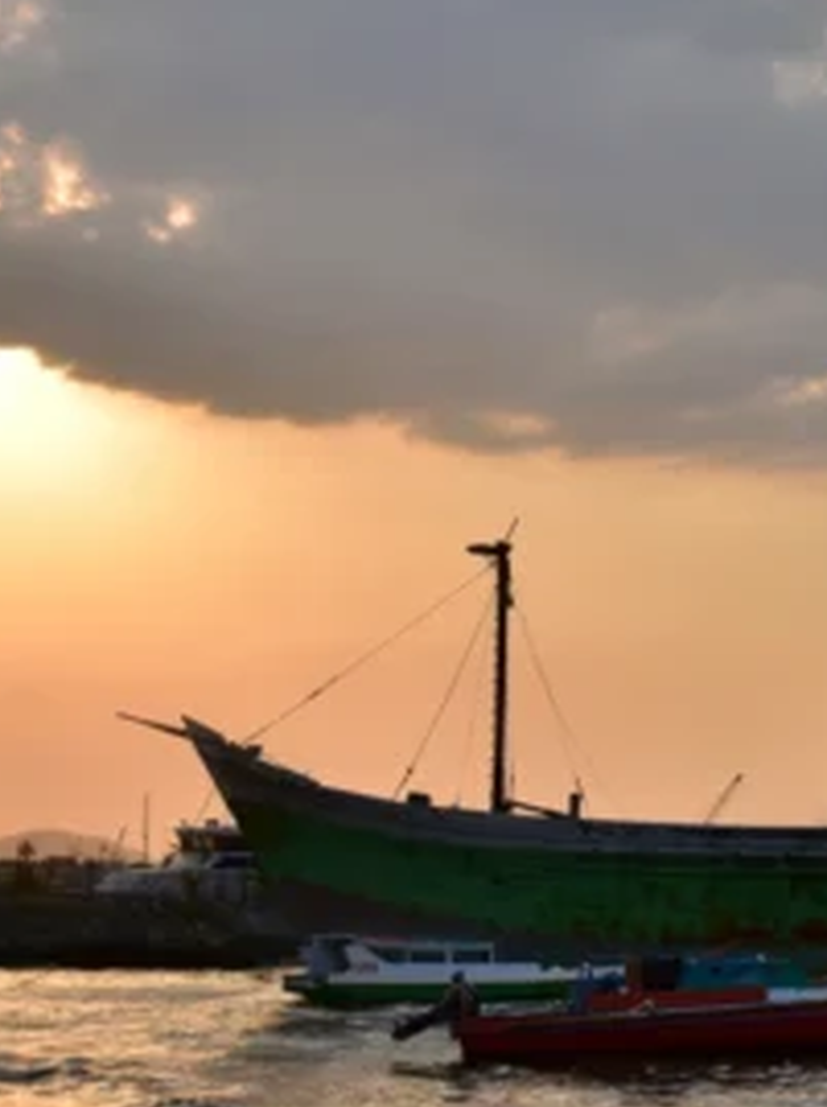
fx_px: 2810
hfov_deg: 15.3
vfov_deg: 22.1
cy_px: 819
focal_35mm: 88
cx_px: 1284
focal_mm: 32
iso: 200
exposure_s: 1/640
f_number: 8
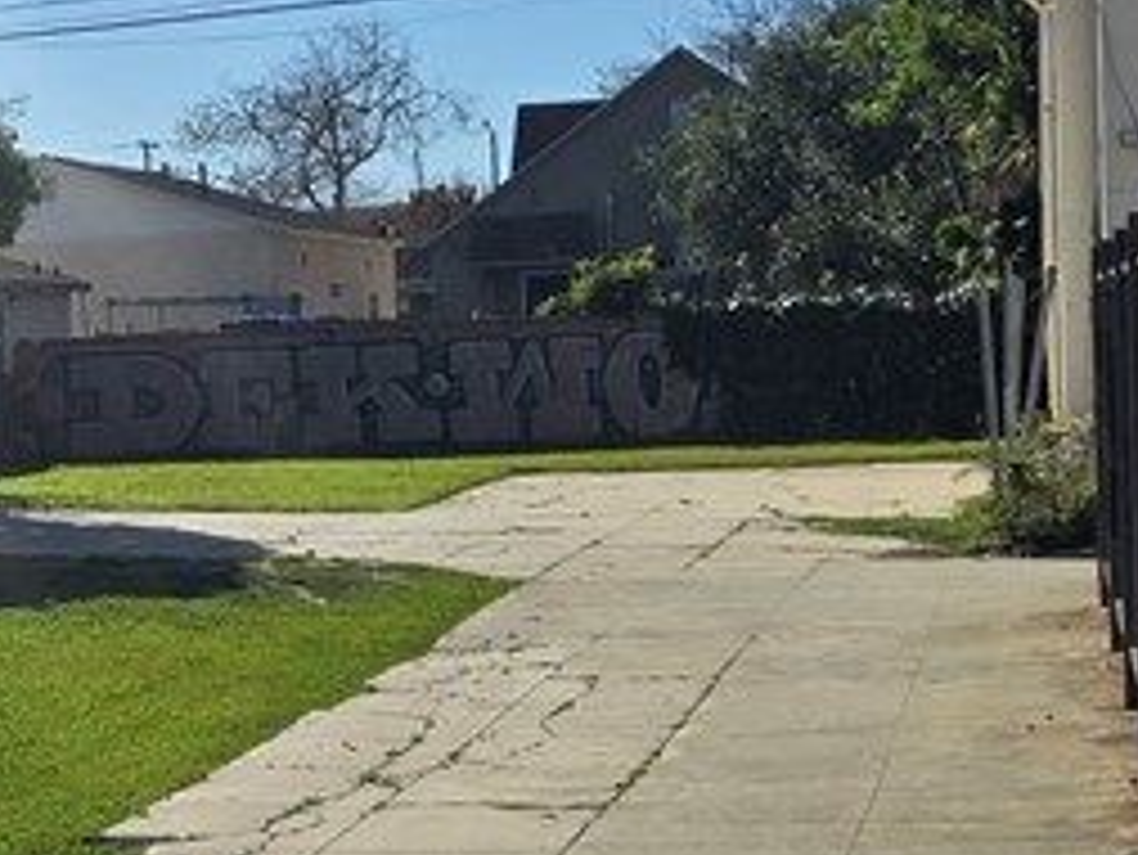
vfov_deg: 15.9
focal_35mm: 93
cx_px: -148
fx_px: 3059
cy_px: 558
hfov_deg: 20.0
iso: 25
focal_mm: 5.4
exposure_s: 1/3273
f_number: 1.8
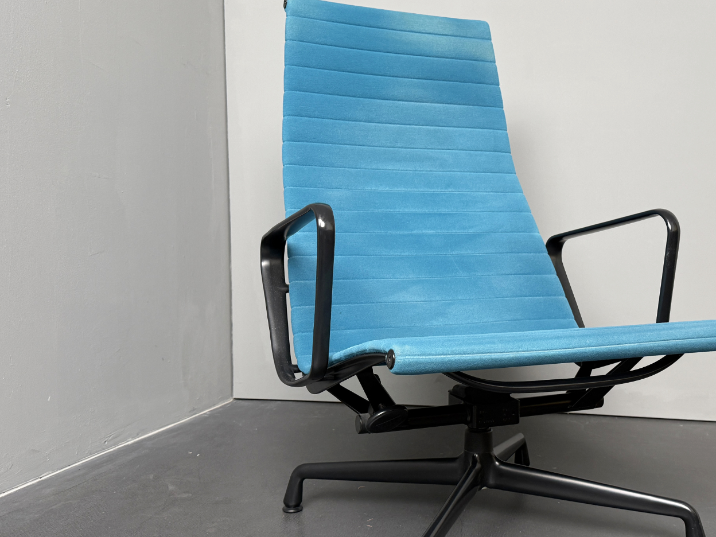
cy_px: 282
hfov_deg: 51.9
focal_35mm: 35
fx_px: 724
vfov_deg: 40.7
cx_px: 464
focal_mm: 6.8
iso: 200
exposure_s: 1/121
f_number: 1.8
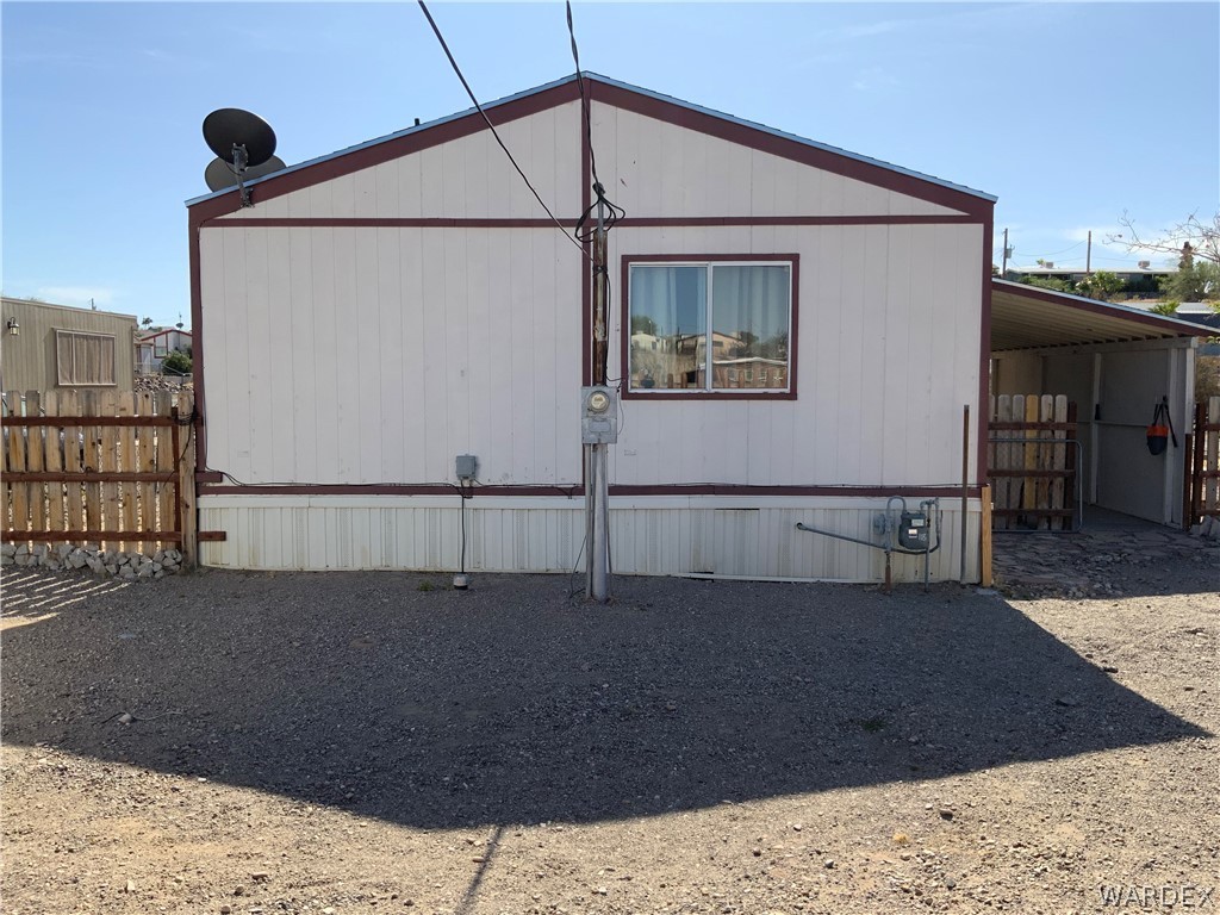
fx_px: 1022
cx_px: 610
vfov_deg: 48.2
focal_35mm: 29
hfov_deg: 61.7
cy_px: 458
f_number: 1.8
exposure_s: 1/2227
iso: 16
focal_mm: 3
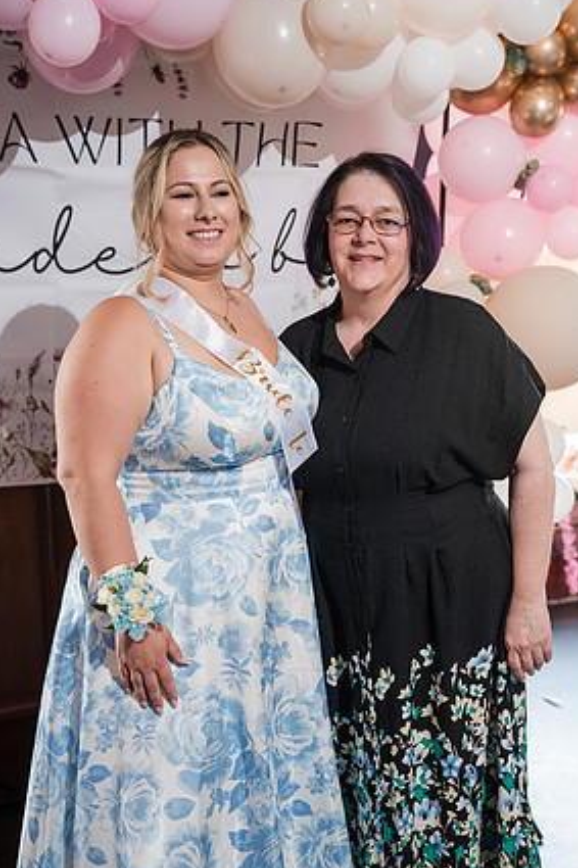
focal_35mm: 54
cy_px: 431
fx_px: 1301
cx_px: 290
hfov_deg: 25.0
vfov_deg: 36.9
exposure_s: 1/250
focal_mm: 51
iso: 2000
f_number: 4
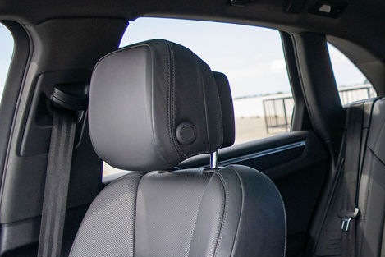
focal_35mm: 59
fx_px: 631
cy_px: 161
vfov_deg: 23.0
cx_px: 413
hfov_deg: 30.7
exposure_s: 1/500
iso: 1000
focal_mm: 18
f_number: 3.5
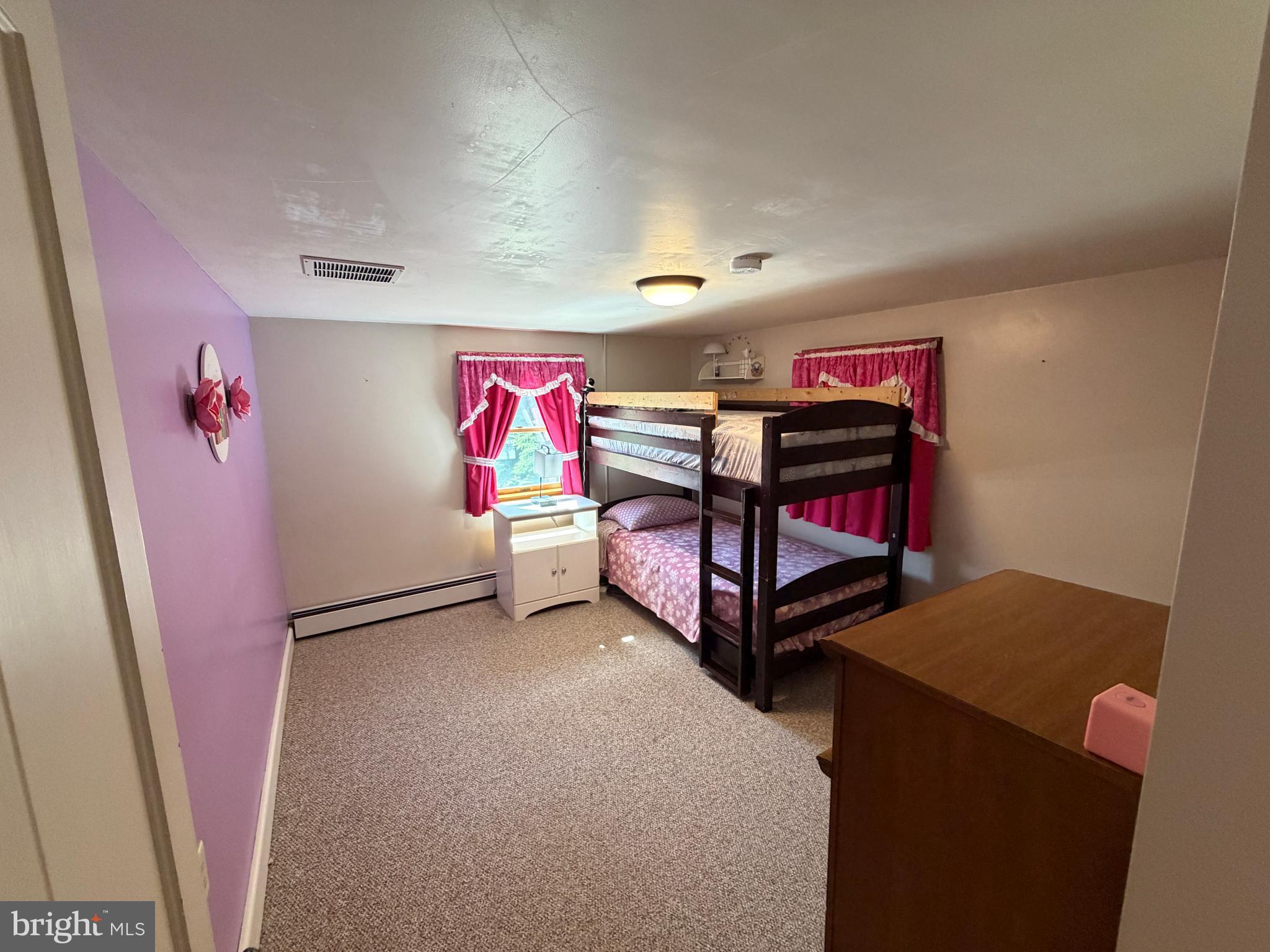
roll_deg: +0.6
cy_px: 476
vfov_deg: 85.7
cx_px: 635
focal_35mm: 14
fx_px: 514
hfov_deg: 102.1
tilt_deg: -10.1
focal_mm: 2.22
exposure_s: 1/60
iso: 320
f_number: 2.2
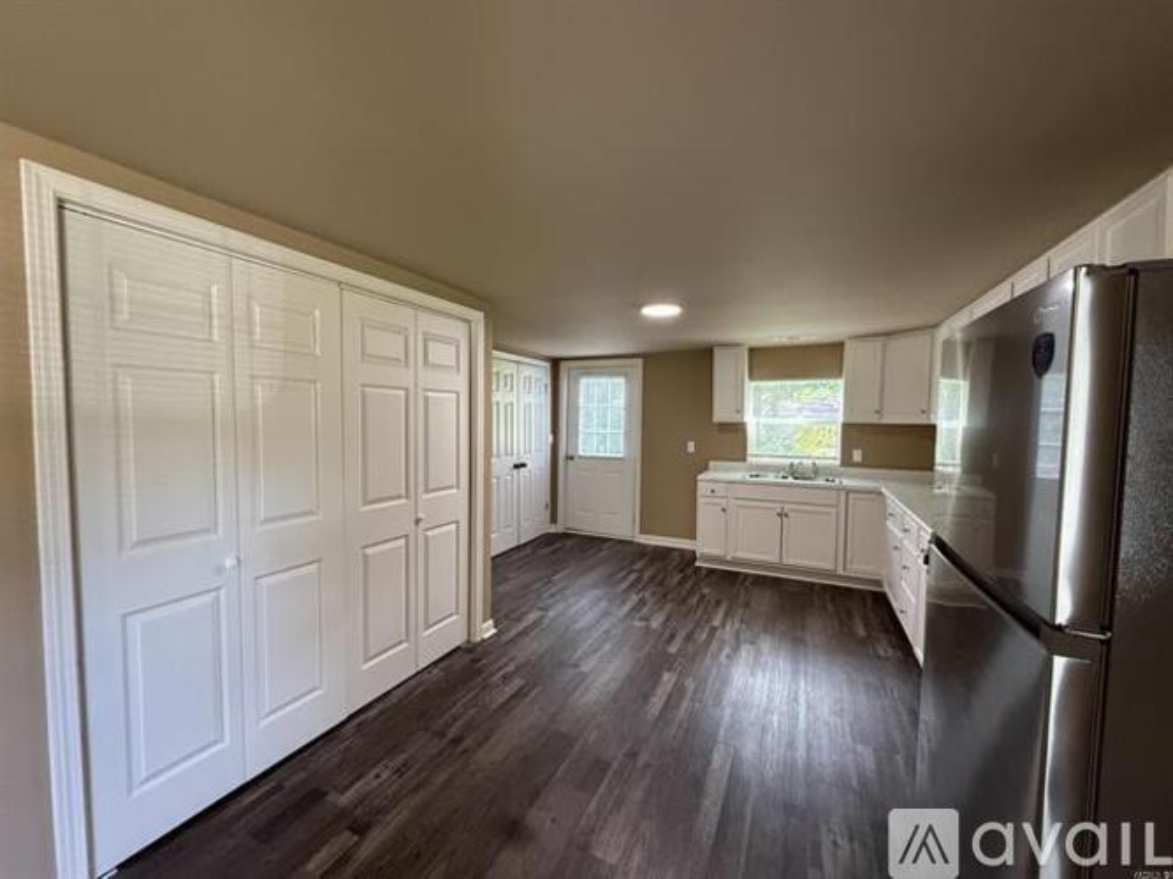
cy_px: 440
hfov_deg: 102.1
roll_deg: -0.5
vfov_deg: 85.7
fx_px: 474
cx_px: 586
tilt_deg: -2.3
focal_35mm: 14
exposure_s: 1/60
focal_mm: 2.22
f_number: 2.2
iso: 320
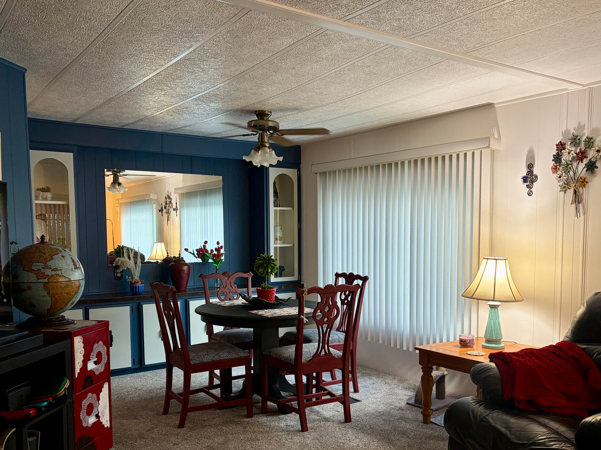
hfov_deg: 55.3
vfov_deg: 42.7
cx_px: 310
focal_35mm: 33
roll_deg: +0.2
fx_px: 573
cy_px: 273
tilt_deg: -4.3
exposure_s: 1/60
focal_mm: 5.96
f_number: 1.6
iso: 80
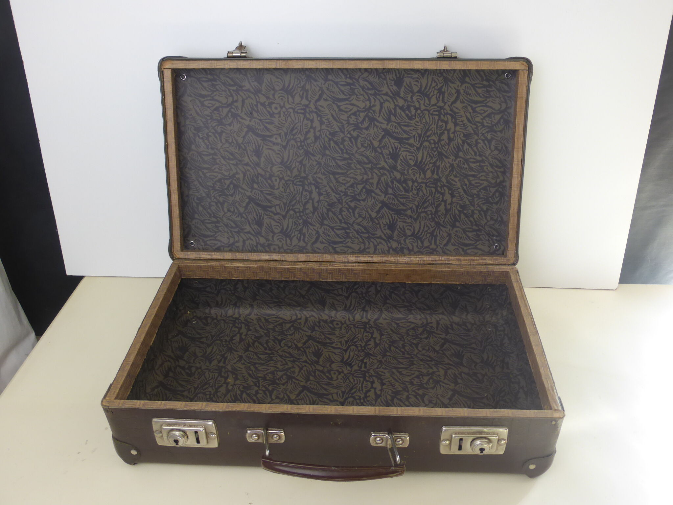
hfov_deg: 60.0
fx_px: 583
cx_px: 336
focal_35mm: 30
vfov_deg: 46.8
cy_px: 252
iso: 200
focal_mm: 5.4
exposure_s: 1/60
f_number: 3.6
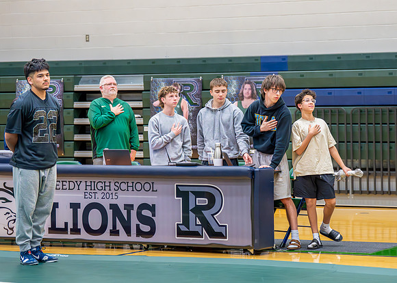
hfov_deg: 16.5
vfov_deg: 11.8
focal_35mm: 121
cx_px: 269
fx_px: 1367
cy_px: 126
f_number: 2.8
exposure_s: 1/640
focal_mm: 88
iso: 4000
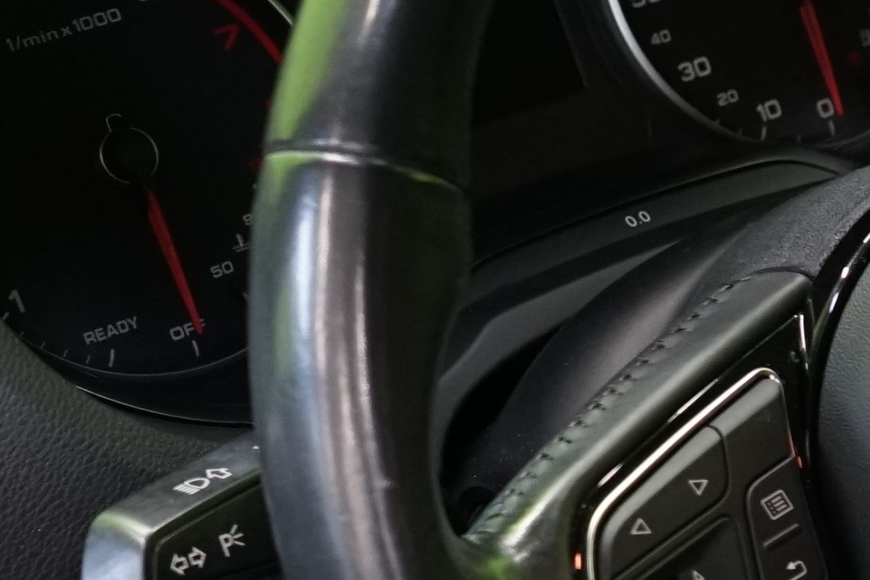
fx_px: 3601
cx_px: 1754
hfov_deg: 12.2
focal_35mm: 149
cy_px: 834
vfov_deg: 9.0
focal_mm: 31
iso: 1600
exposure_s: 1/20
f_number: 5
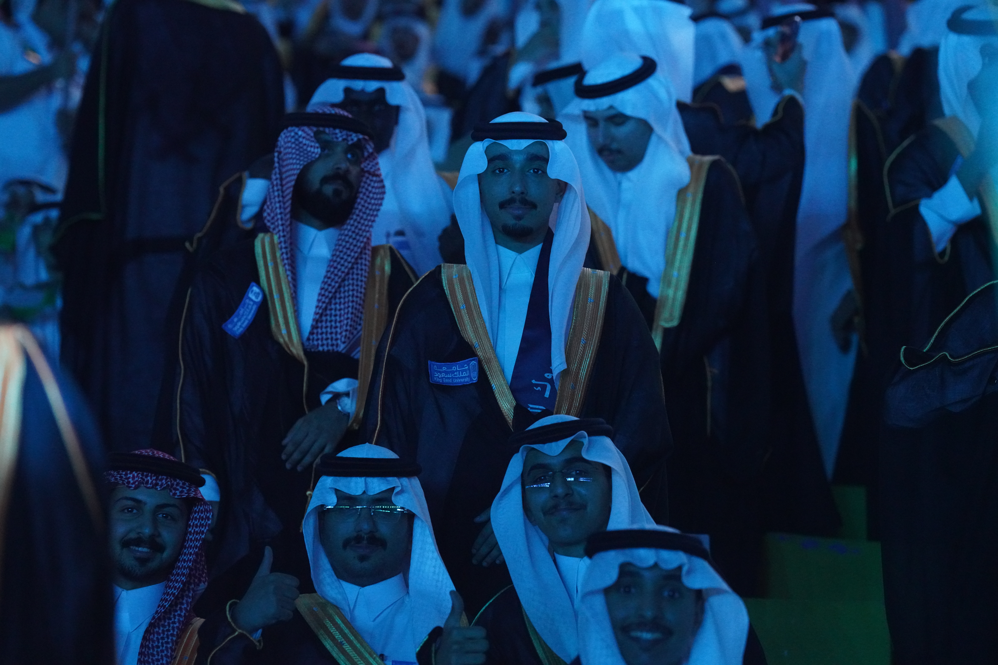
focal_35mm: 160
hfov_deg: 12.8
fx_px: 4435
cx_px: 499
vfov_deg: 8.6
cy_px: 332
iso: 6400
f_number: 4
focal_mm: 160
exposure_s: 1/125
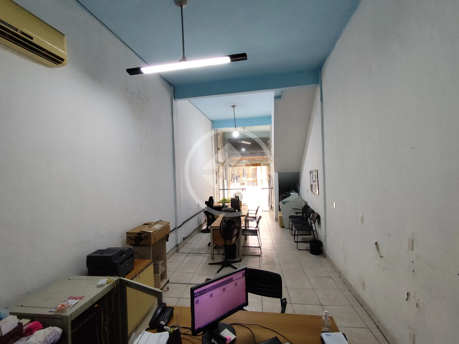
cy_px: 172
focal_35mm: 16
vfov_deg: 78.2
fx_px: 212
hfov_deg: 94.5
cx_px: 230
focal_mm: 1.65
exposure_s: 1/60
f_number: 2.2
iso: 160
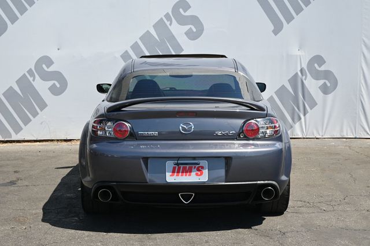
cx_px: 185
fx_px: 647
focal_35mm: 63
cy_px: 123
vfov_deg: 21.5
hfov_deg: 31.9
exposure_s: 1/250
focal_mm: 42
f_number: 5.6
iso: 125
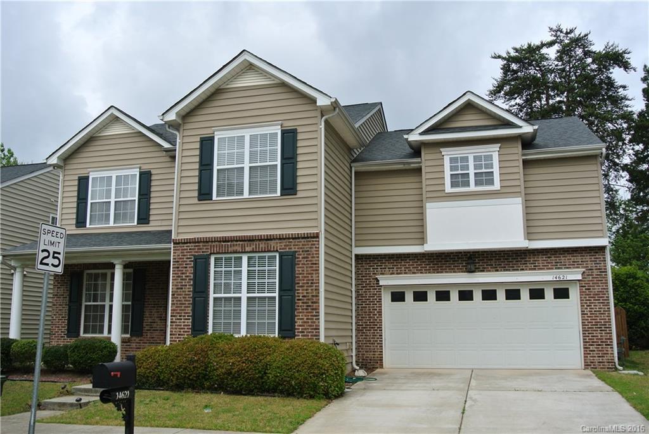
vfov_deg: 37.9
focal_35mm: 35
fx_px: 631
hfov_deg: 54.4
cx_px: 324
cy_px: 217
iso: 100
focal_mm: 13.1
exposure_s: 1/500
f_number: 4.5
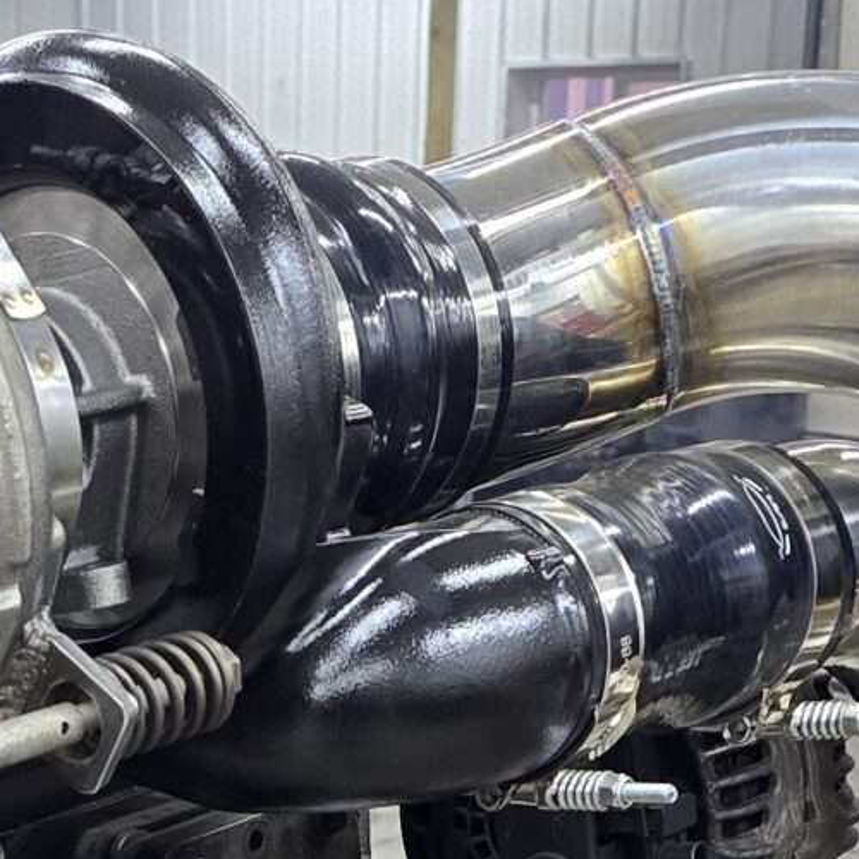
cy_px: 1455
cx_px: 206
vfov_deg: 15.0
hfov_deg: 16.6
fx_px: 2920
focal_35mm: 104
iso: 400
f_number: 1.7
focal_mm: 6.3
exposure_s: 1/120
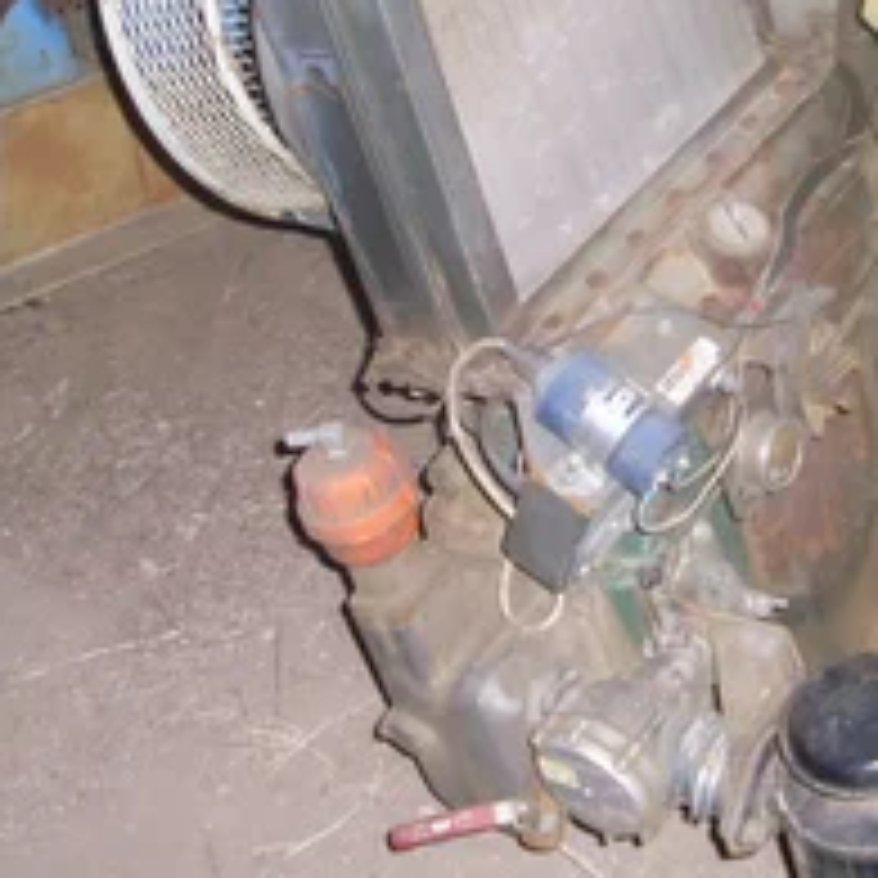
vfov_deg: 24.8
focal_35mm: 69
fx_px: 1980
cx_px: 788
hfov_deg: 24.3
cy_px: 275
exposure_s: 1/45
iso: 160
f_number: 3
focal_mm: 6.3
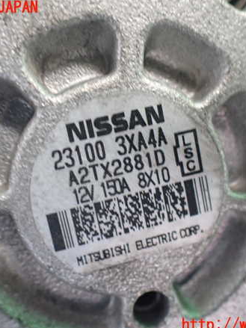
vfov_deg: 45.8
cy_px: 167
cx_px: 126
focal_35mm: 41
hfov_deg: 35.1
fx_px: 389
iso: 800
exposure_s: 1/60
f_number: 2.3
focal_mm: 5.4
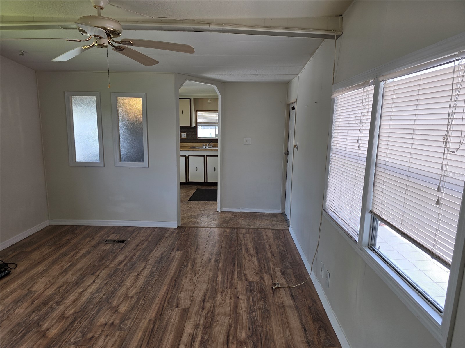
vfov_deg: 58.9
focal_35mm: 23
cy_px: 174
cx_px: 232
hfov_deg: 73.9
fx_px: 309
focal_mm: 6.3
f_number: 1.7
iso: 40
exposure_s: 1/180
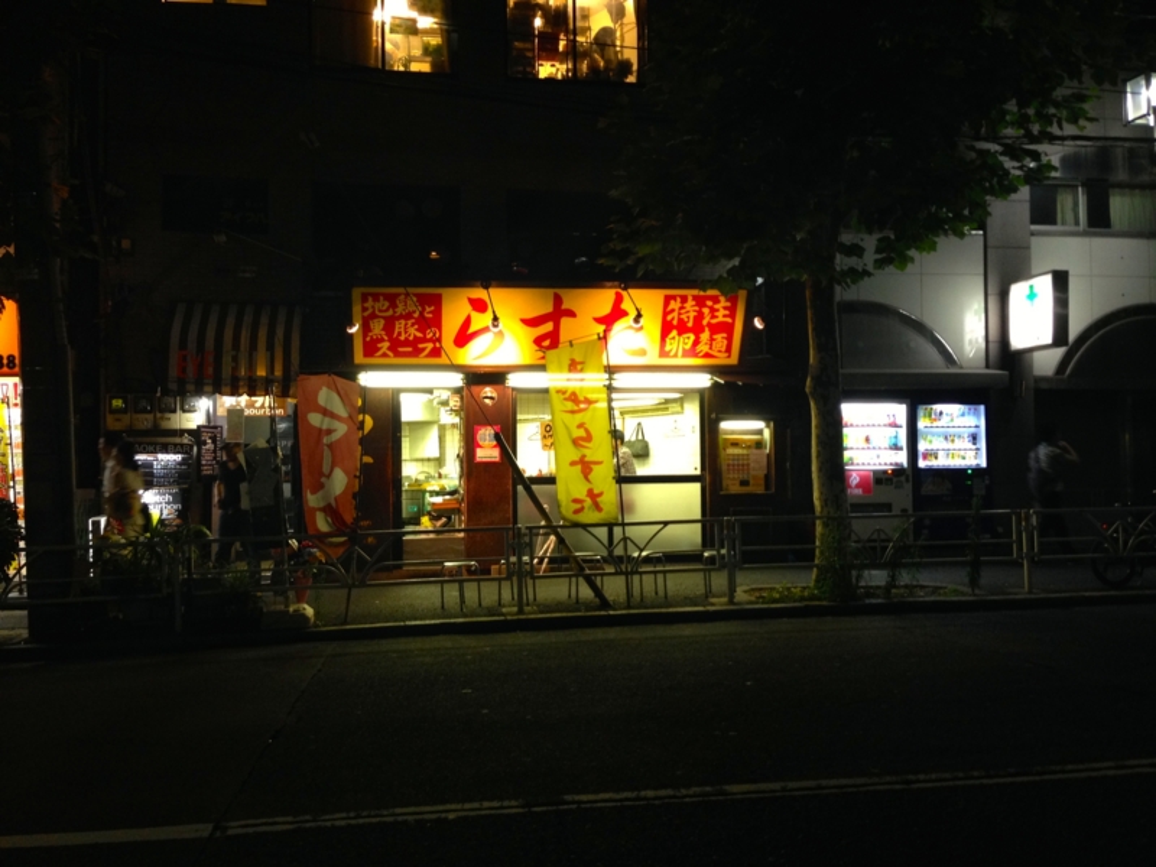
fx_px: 1102
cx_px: 578
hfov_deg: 55.4
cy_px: 434
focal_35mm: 33
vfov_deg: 42.9
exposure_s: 1/20
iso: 125
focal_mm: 4.12
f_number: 2.4
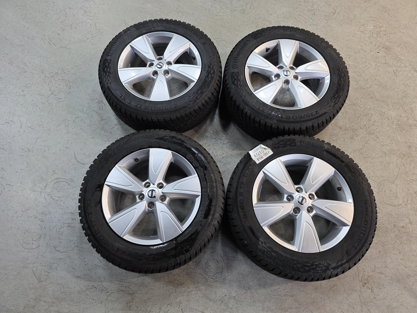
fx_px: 277
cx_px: 208
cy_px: 156
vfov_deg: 58.9
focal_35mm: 23
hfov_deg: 73.9
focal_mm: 6.3
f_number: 1.7
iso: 250
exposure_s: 1/100
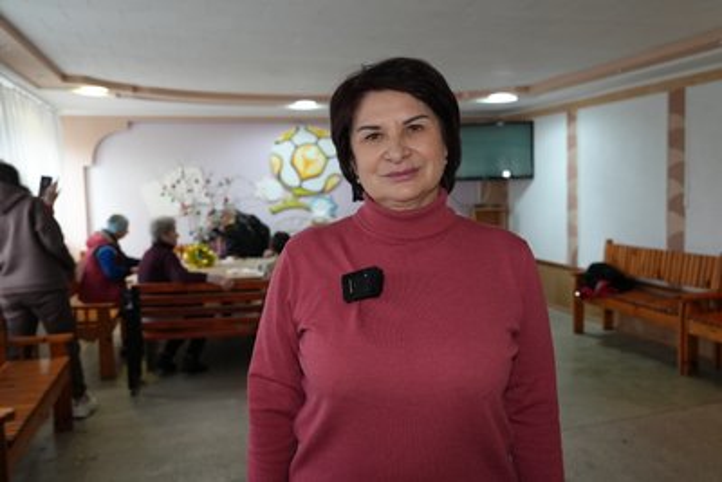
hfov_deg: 61.9
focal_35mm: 30
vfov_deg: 43.6
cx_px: 361
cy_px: 241
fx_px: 602
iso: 4000
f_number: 4
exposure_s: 1/160
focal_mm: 30
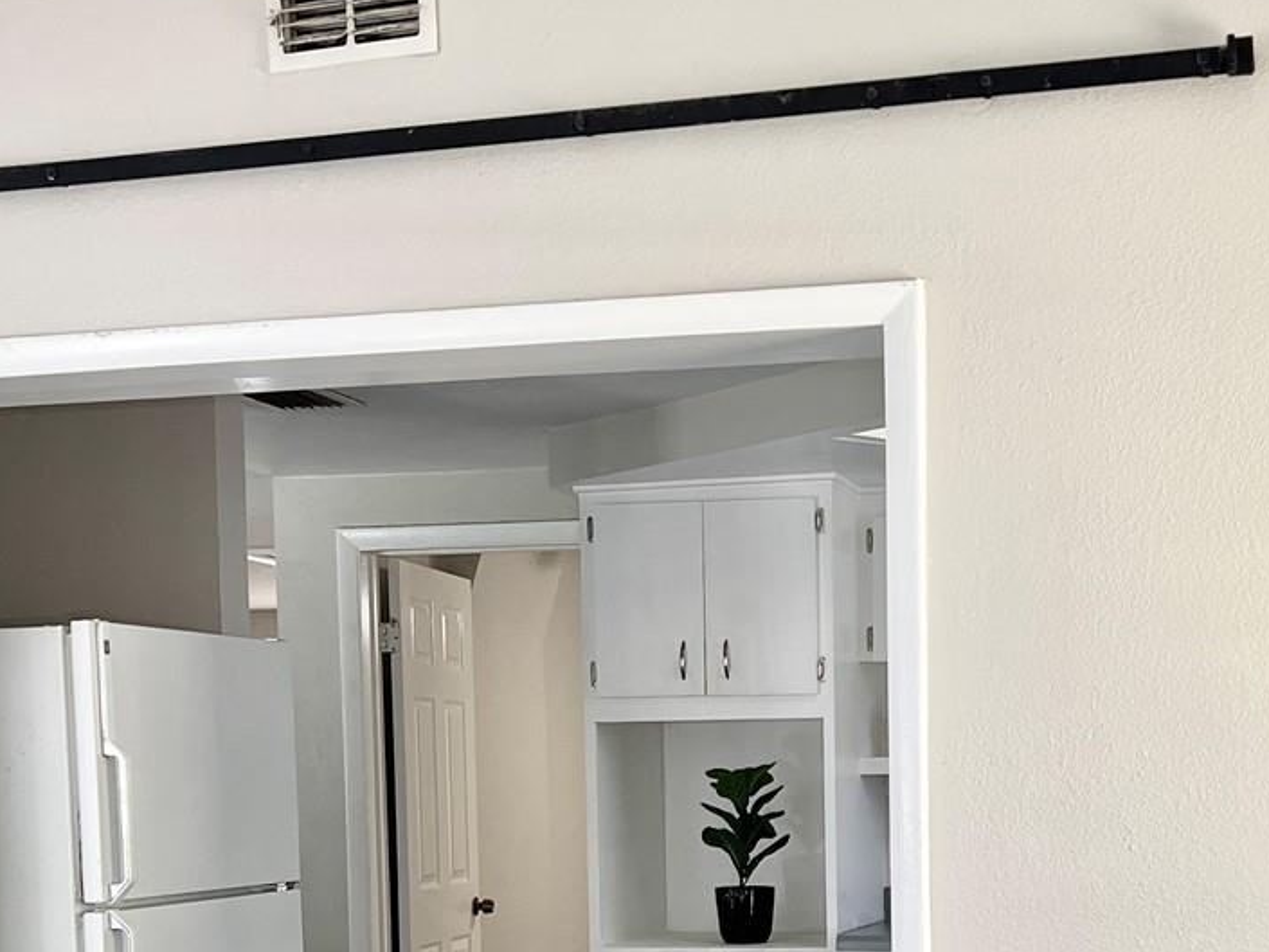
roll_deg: +1.6
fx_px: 2163
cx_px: 846
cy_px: 882
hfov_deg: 32.4
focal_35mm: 59
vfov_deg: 24.0
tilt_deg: -3.2
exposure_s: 1/120
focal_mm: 5.7
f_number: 1.5
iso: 125
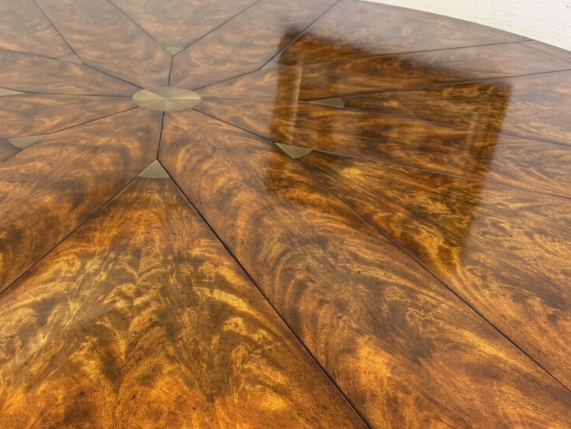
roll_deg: -1.0
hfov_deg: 46.8
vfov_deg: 36.7
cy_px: 259
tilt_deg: -33.9
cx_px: 175
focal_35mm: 39
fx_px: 644
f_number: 1.78
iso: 160
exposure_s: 1/50
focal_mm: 6.76
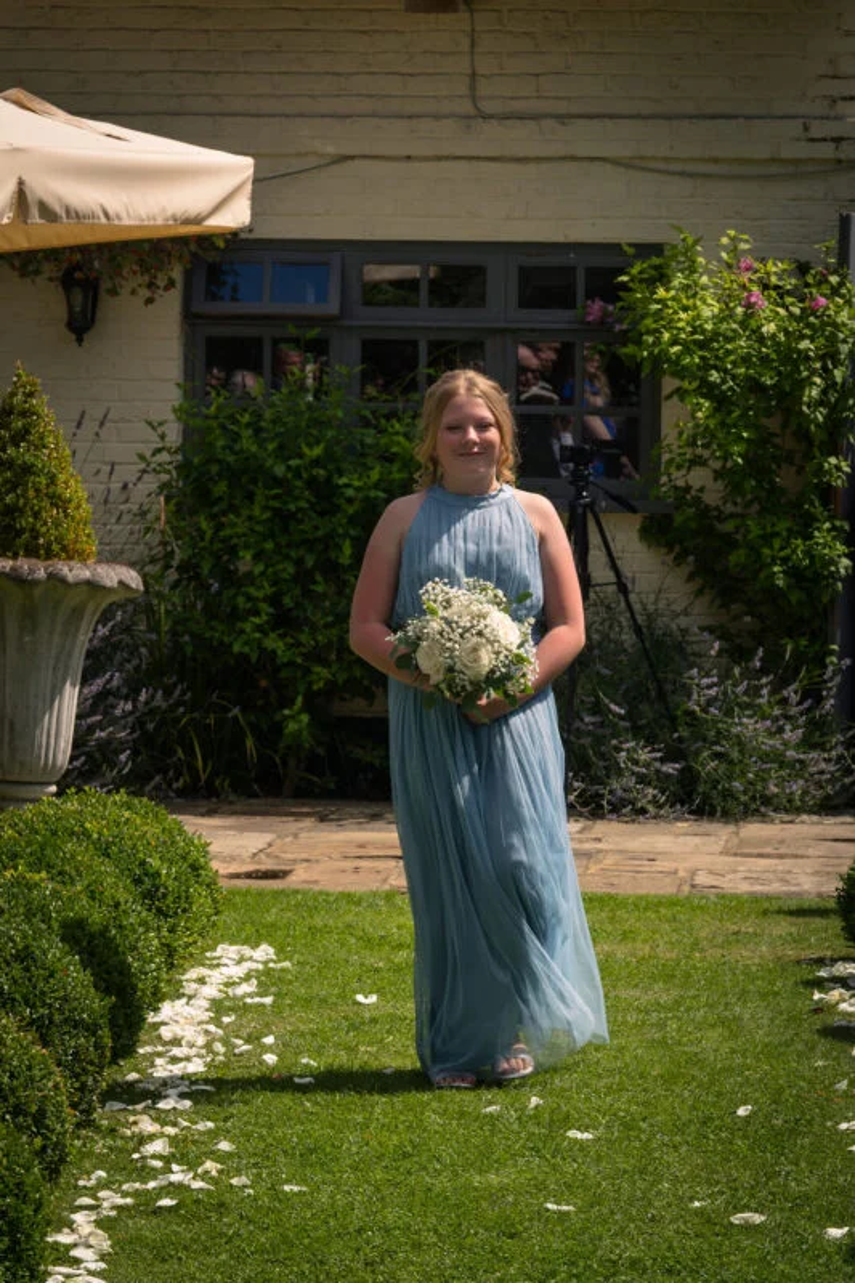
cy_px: 813
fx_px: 5706
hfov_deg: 8.6
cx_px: 385
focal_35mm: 160
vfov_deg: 12.8
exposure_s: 1/200
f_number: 10
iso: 125
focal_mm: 75
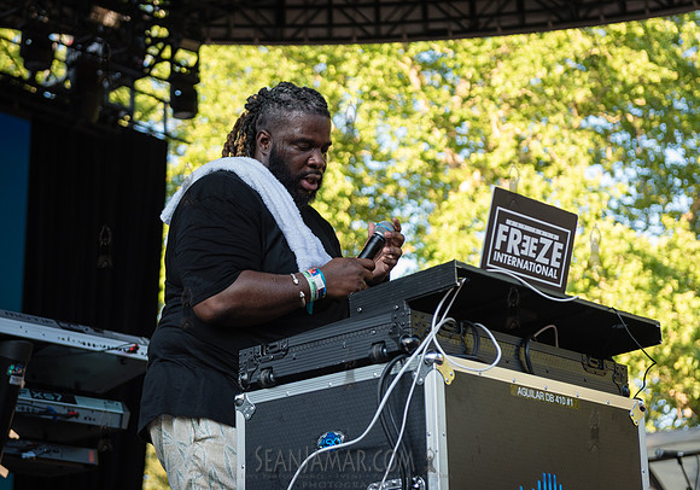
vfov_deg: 16.7
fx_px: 1669
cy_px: 204
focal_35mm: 85
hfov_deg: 23.6
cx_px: 271
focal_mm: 70
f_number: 3.5
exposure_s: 1/320
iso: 400
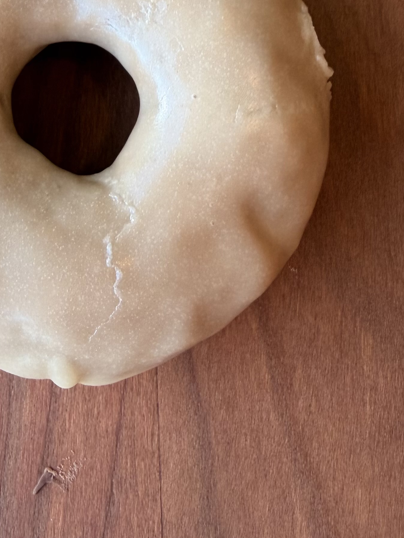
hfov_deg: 26.7
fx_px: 840
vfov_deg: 34.4
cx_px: 103
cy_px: 104
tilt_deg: -73.7
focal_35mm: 54
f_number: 2.2
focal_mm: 2.22
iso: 125
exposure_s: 1/121
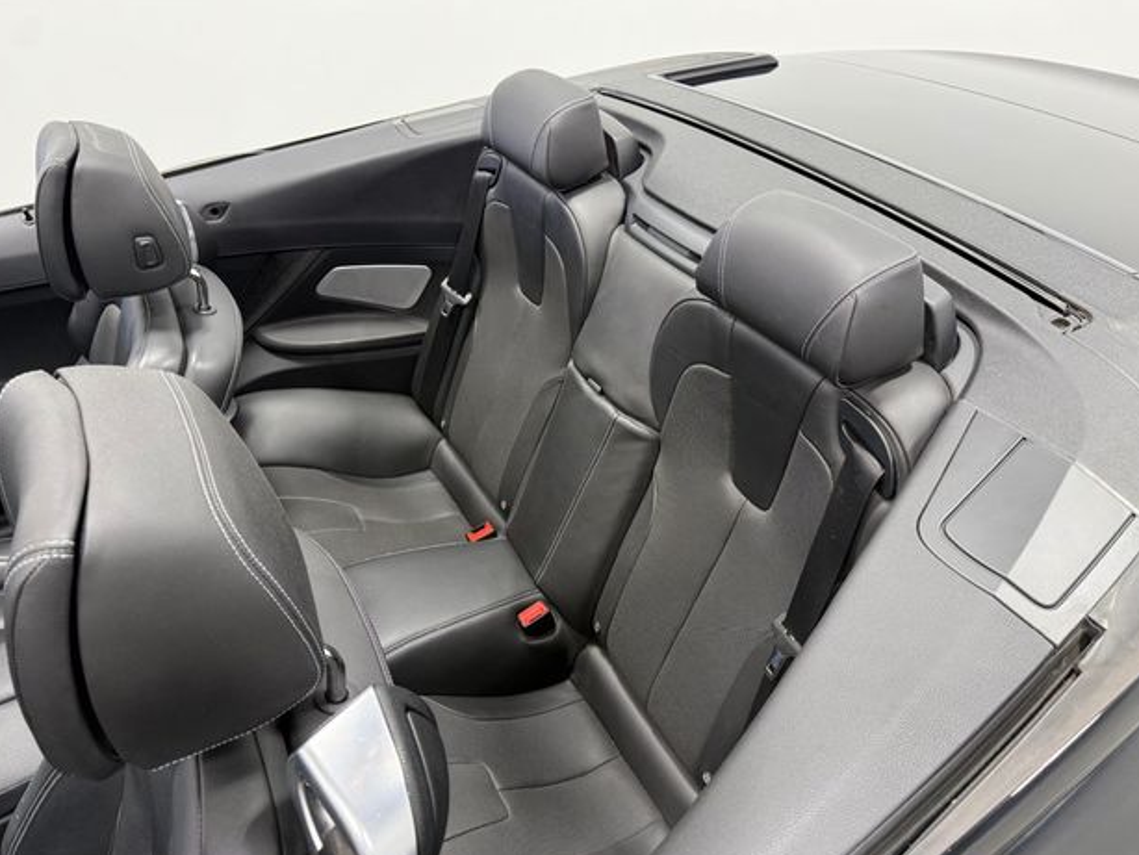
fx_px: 823
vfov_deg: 54.9
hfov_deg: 69.4
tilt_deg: -38.0
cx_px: 573
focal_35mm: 25
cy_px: 436
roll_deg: +1.4
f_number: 1.78
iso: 160
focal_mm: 6.76
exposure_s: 1/120
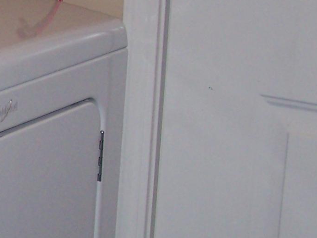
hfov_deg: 11.4
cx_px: -174
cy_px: 170
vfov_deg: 8.9
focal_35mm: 166
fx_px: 1520
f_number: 2.8
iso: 80
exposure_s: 1/60
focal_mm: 6.3
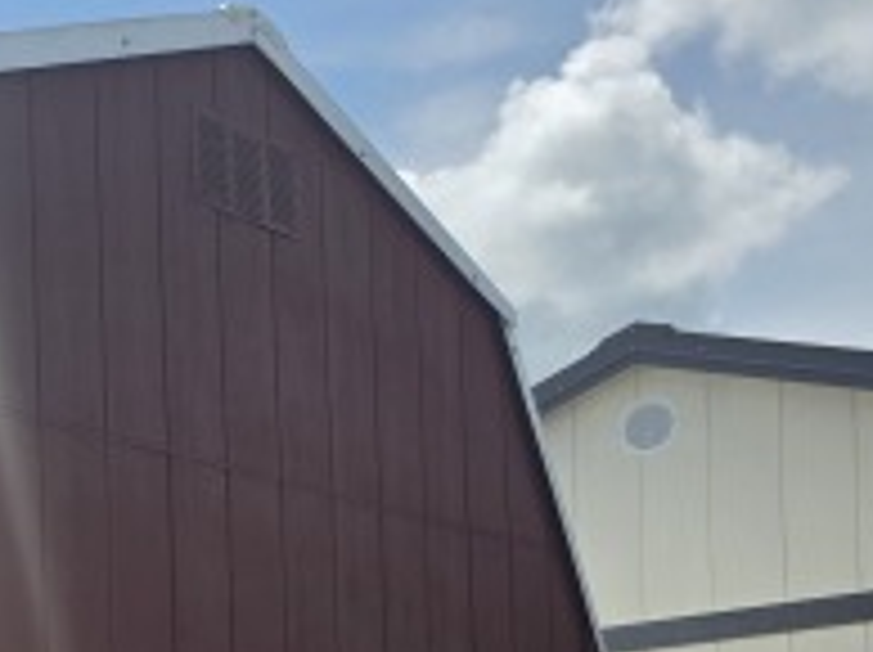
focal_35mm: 76
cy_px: 895
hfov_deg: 23.1
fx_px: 1914
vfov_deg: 17.8
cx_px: -230
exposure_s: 1/7944
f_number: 1.7
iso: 80
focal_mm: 6.3
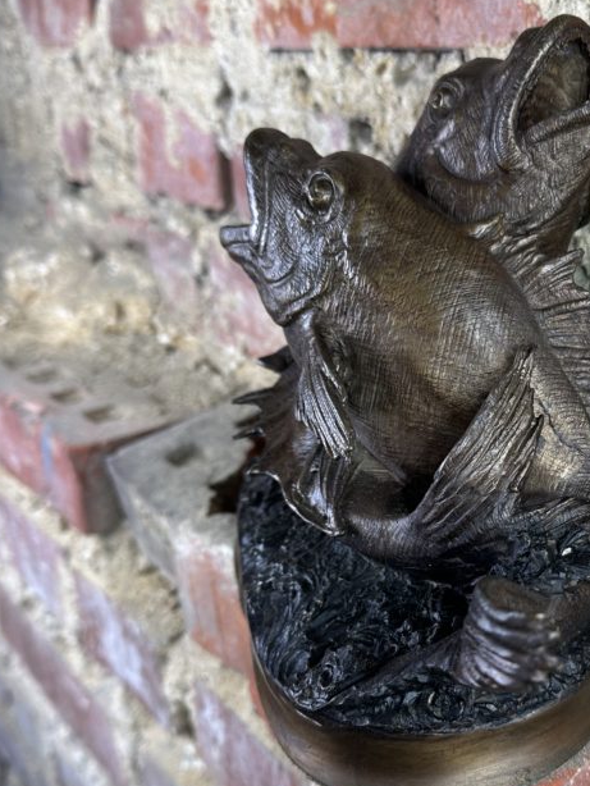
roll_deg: -0.4
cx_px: 435
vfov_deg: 46.7
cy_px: 437
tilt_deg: -23.0
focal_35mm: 40
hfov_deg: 35.3
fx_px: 908
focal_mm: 6.86
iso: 64
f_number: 1.78
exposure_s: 1/100
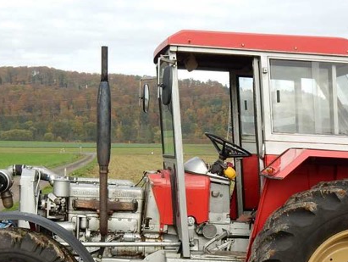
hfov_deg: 27.8
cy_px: 241
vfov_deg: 20.6
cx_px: 168
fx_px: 704
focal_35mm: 70
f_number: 4
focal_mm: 6.4
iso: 125
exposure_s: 1/320
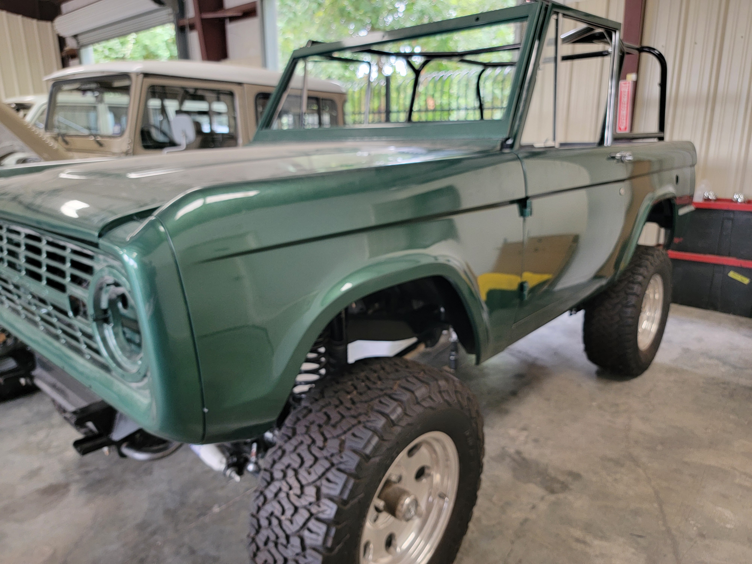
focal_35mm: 24
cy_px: 282
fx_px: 521
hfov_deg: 71.6
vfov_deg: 56.8
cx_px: 376
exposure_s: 1/60
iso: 250
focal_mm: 6.7
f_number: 1.8
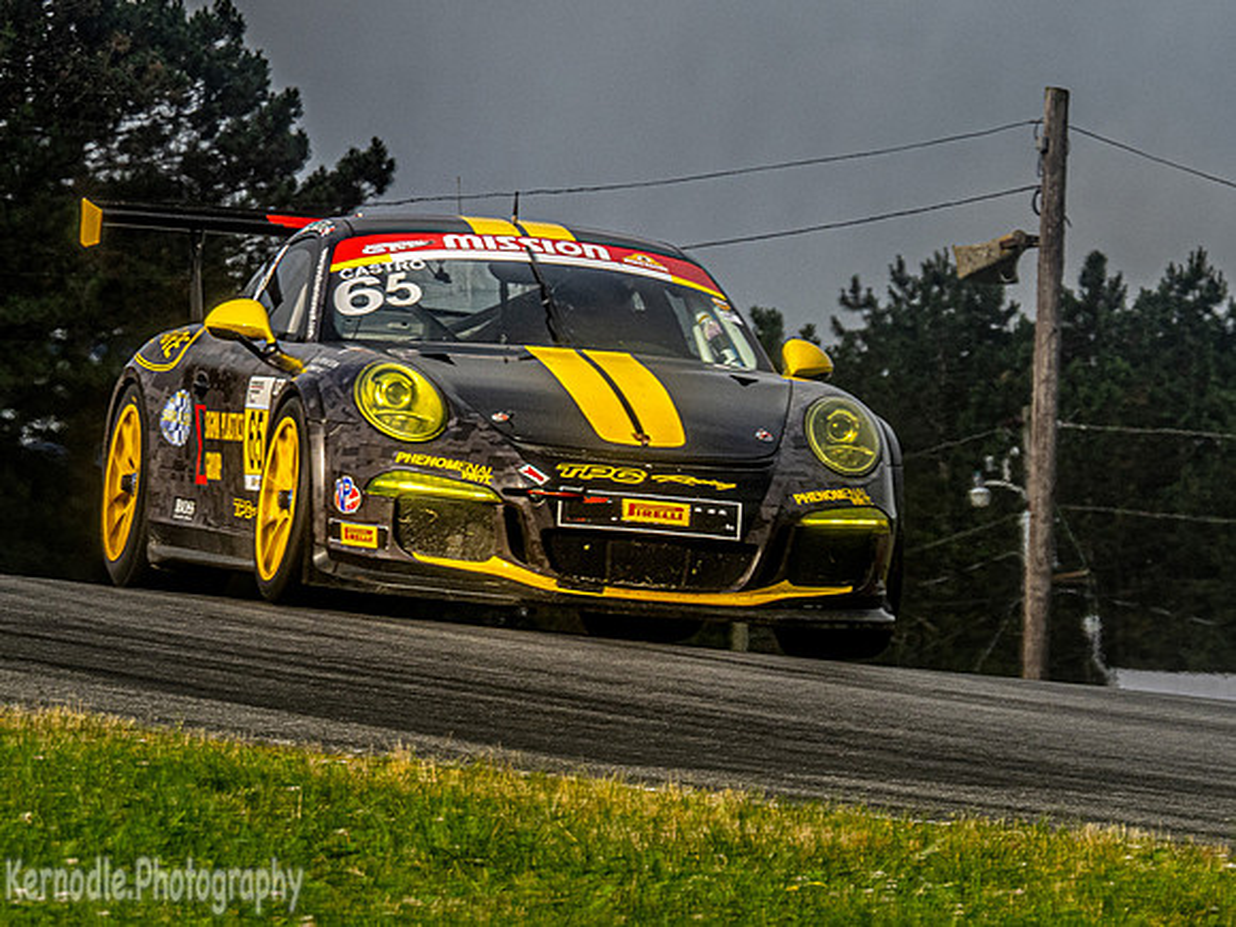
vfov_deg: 2.9
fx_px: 18088
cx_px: 492
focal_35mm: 507
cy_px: 473
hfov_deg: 3.9
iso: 400
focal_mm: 210
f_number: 14
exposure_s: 1/320
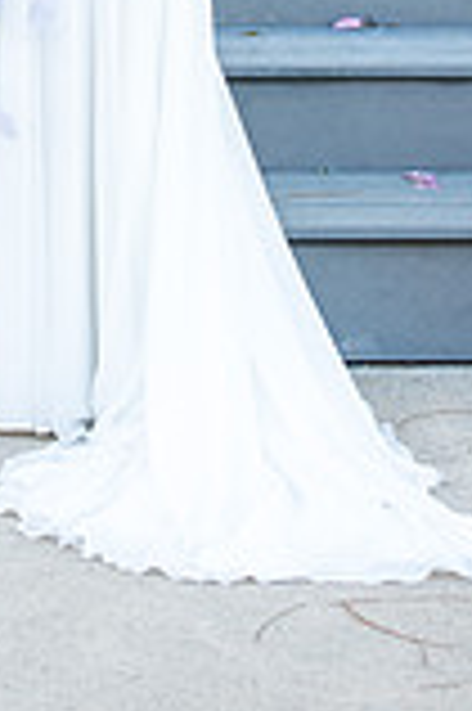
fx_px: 3942
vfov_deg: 10.1
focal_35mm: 200
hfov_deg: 6.8
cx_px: -40
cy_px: -207
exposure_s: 1/200
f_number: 4
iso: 200
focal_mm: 70
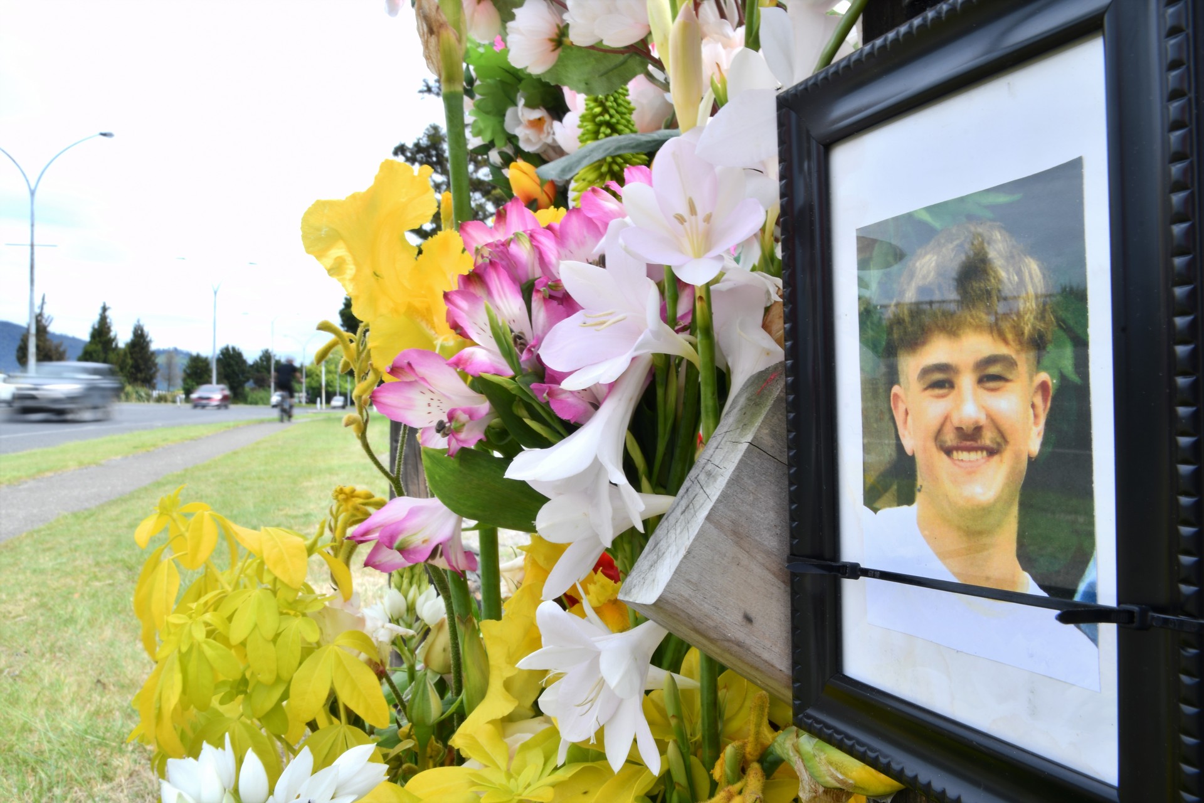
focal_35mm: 33
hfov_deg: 57.2
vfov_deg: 40.0
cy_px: 402
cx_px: 602
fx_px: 1104
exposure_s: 1/8
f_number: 22
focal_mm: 22
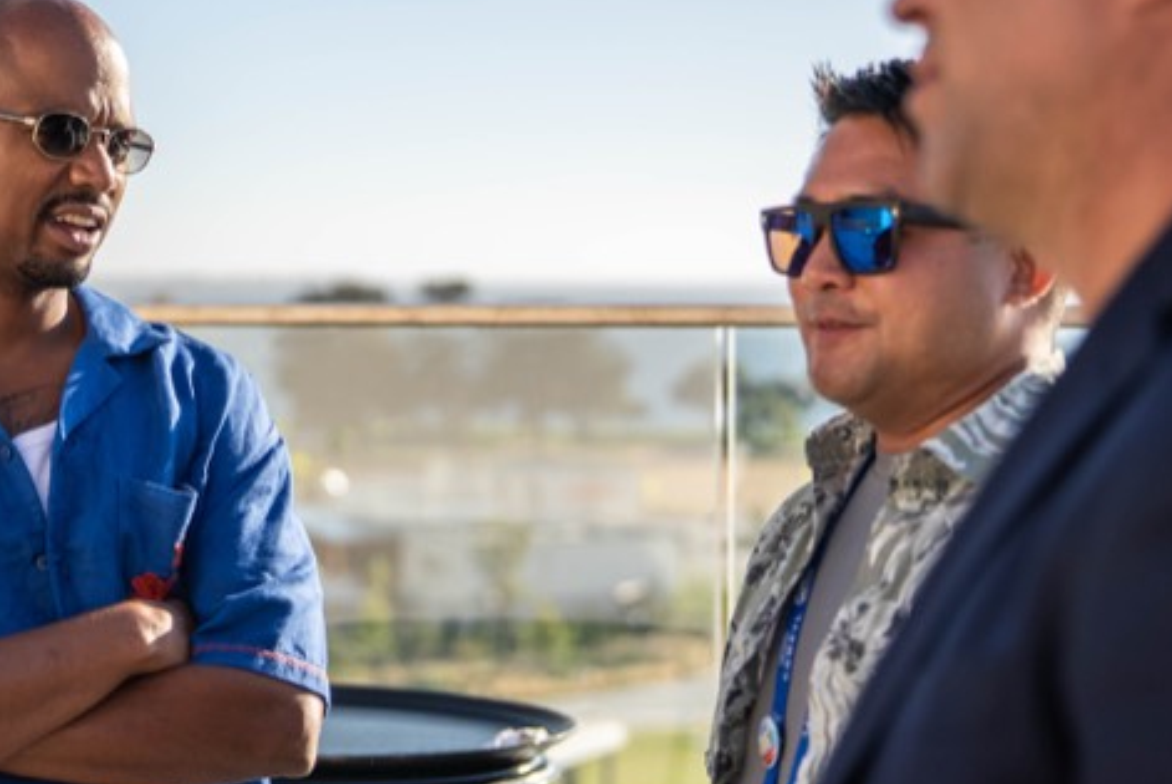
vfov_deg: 16.3
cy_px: 404
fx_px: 2737
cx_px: 234
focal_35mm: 84
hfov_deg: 23.8
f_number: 2.2
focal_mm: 44
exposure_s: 1/1600
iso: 100
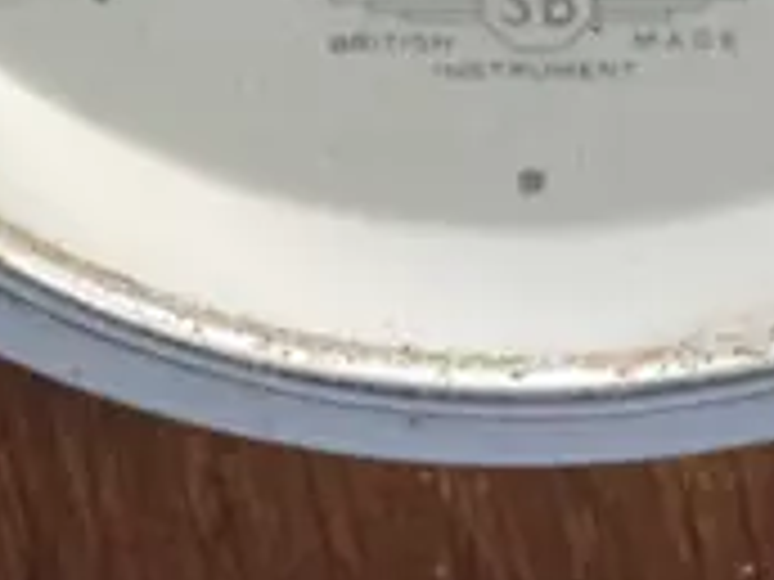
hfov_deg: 6.7
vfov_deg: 4.9
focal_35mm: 297
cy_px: -535
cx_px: 536
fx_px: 6641
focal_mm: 25
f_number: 5.6
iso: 3200
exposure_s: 1/80
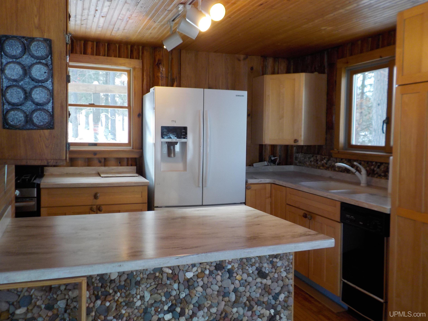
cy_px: 160
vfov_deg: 46.8
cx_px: 214
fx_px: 371
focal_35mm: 30
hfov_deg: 60.0
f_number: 3.3
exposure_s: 1/40
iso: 125
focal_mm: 4.1
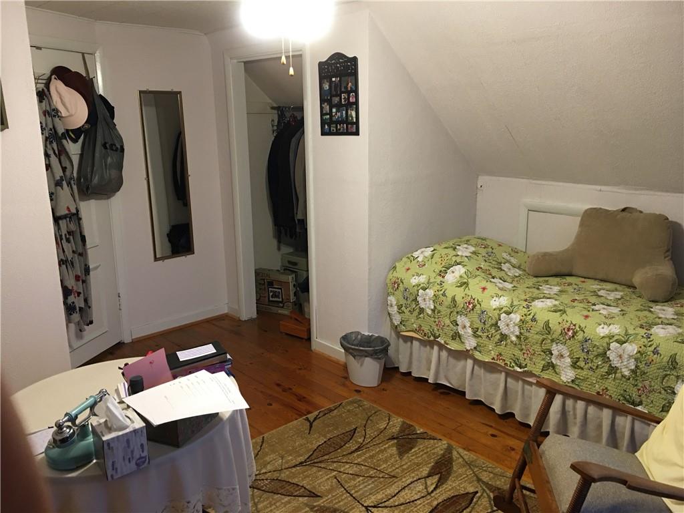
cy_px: 256
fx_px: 573
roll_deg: -0.1
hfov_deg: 61.7
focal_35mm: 29
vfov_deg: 48.2
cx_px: 342
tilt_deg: -12.8
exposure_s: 1/15
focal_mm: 4.15
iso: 64
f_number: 2.2
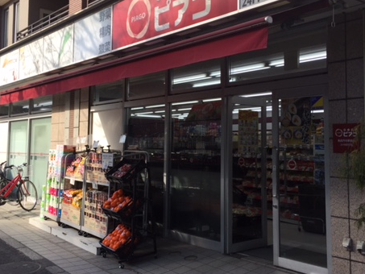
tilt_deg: +5.0
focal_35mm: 41
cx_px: 185
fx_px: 432
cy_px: 119
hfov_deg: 45.8
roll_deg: -1.1
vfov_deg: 35.1
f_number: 2.2
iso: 32
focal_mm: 4.15
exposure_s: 1/775
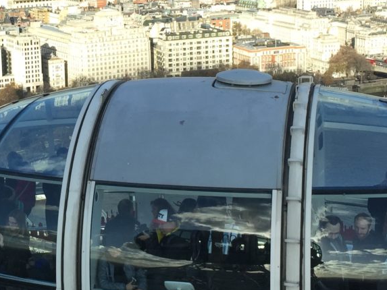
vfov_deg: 18.1
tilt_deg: -11.2
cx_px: 63
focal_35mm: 81
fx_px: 906
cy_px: 87
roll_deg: +1.9
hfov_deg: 23.7
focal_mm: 4.15
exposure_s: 1/807
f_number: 2.2
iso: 32
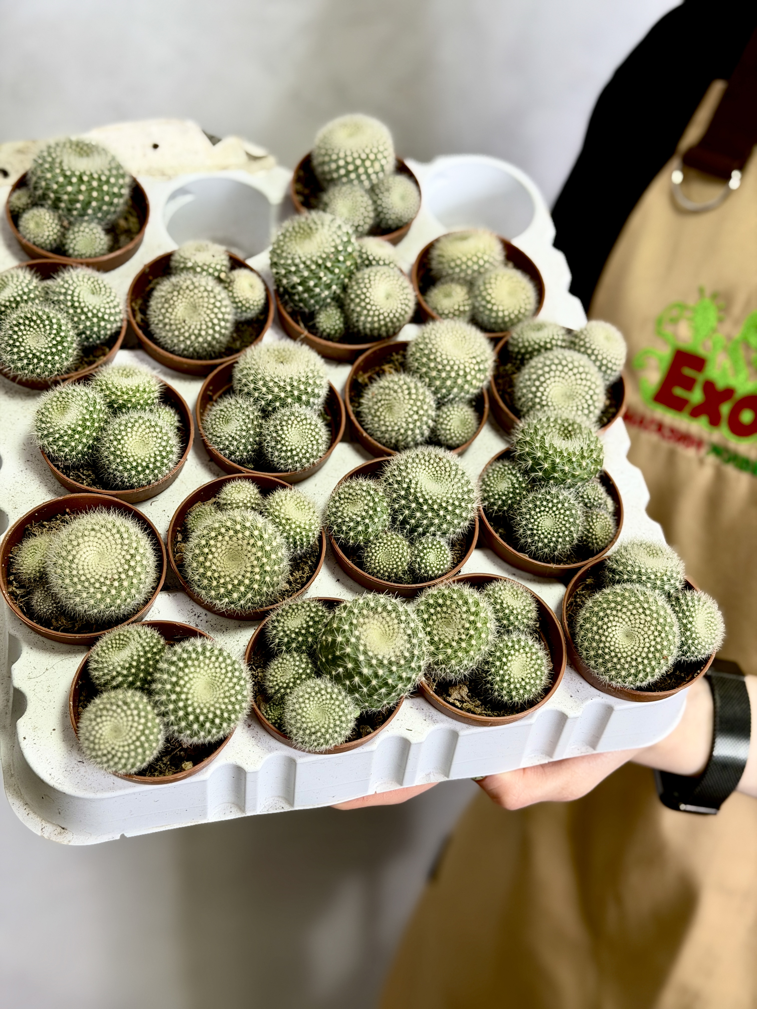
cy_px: 504
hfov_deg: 30.3
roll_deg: -2.1
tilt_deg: -29.6
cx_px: 378
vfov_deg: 39.7
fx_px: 1400
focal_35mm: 48
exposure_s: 1/120
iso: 50
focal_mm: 6.76
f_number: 1.78
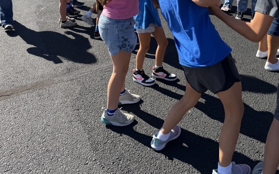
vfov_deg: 33.7
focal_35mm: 35
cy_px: 7
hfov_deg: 55.3
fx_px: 266
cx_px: 141
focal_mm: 6.76
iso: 80
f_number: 1.78
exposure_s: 1/4167
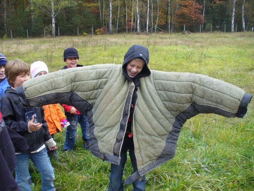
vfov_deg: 38.7
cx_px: 127
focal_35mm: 37
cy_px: 96
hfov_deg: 50.1
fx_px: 271
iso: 80
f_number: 2.8
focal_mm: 6.1
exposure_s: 1/200
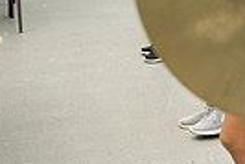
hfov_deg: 15.3
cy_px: -119
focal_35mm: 122
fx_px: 831
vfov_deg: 10.7
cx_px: 389
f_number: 2.8
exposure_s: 1/160
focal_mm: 28
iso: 1250
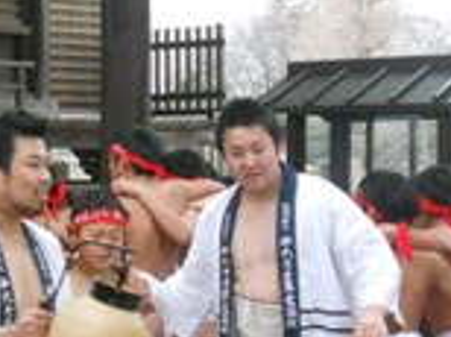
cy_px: 110
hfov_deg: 13.5
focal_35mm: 144
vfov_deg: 10.3
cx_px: -18
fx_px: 1873
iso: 800
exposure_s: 1/80
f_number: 4.8
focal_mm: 9.8
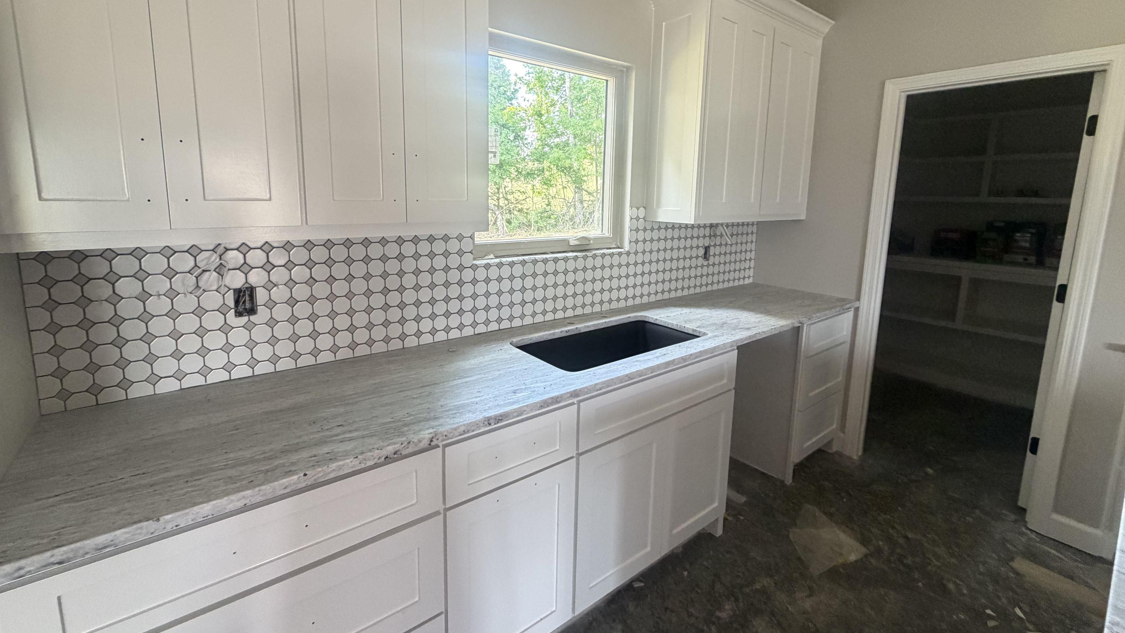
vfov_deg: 66.6
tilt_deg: -8.4
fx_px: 477
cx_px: 553
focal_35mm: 16
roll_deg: -0.6
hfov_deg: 99.4
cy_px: 260
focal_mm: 2.22
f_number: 2.2
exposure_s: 1/60
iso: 400
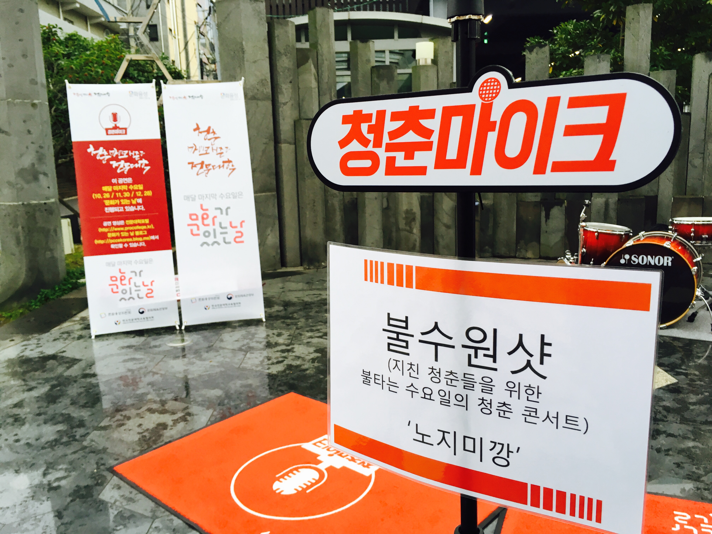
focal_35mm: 29
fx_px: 596
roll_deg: +3.2
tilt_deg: -10.3
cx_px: 356
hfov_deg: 61.7
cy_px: 267
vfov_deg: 48.2
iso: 25
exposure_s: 1/40
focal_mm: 4.15
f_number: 2.2
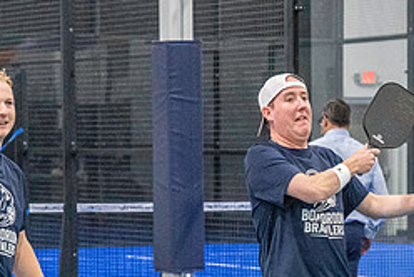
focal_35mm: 216
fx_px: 2487
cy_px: 380
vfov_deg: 6.3
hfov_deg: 9.5
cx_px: 221
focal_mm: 66
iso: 8000
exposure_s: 1/800
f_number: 4
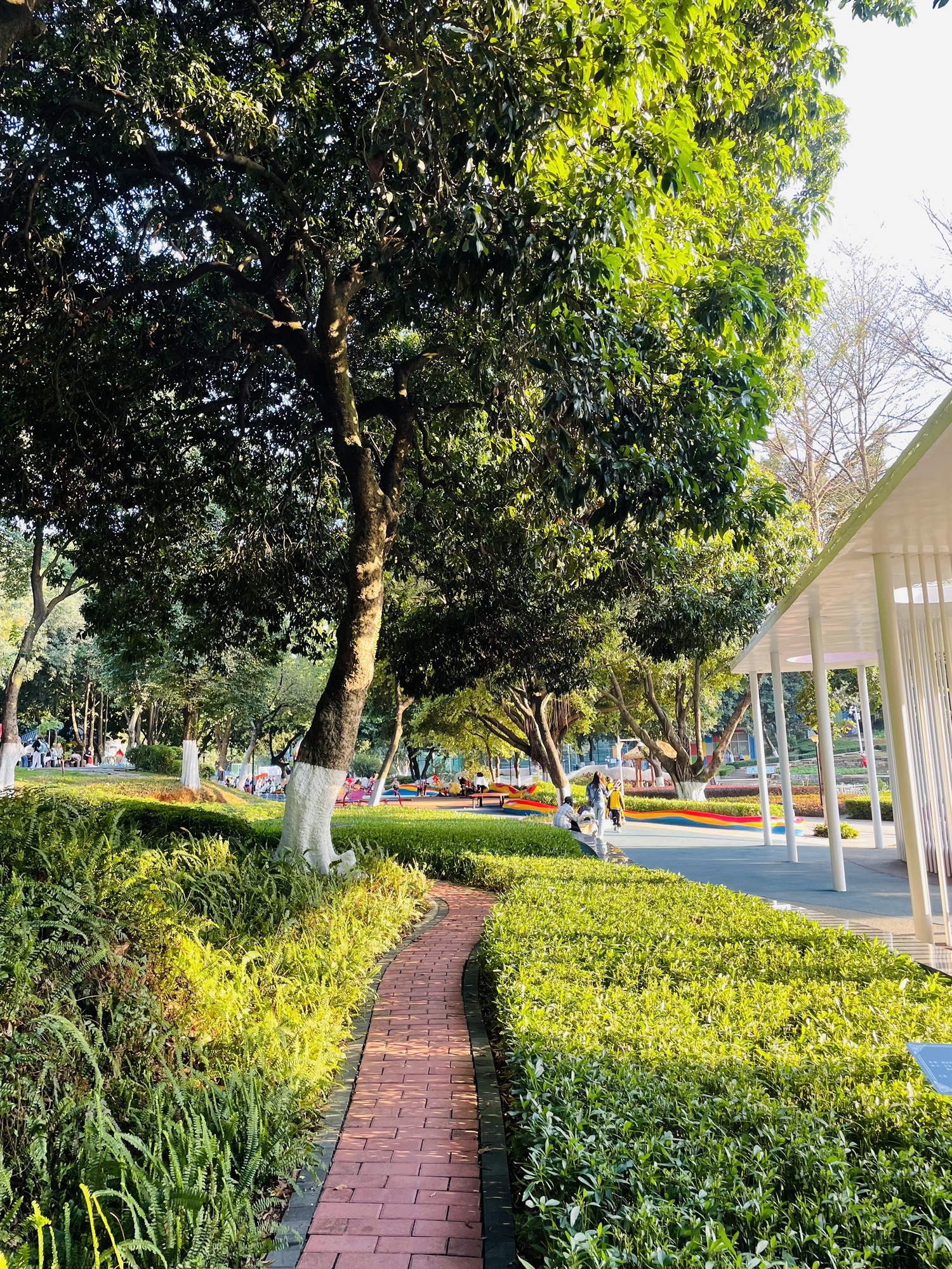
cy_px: 634
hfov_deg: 53.1
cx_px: 476
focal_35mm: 26
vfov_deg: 67.3
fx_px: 953
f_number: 1.6
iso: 50
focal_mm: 4.2
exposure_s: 1/121
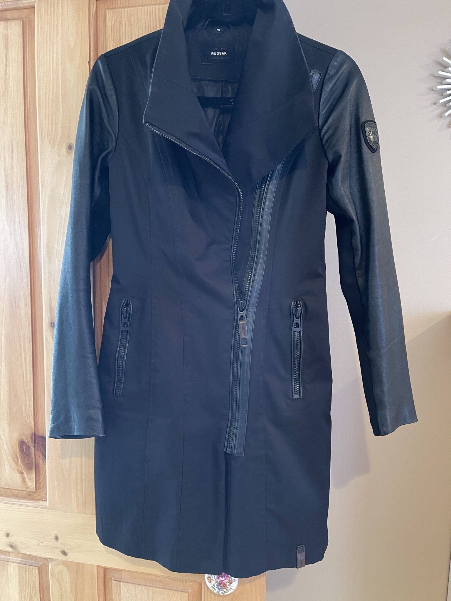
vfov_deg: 69.4
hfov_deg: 54.9
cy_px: 300
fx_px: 434
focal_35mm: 25
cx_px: 226
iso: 500
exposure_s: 1/30
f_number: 1.6
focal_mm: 5.1
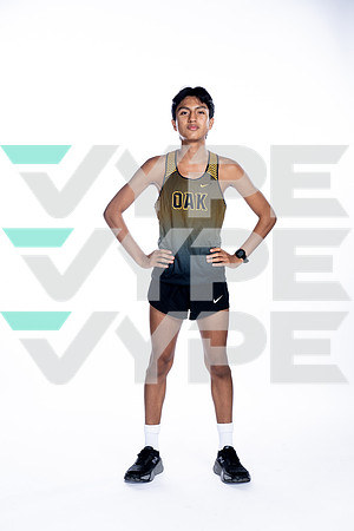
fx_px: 1032
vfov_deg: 28.8
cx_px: 177
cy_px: 266
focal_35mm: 70
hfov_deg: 19.5
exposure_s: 1/250
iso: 100
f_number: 5.6
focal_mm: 70
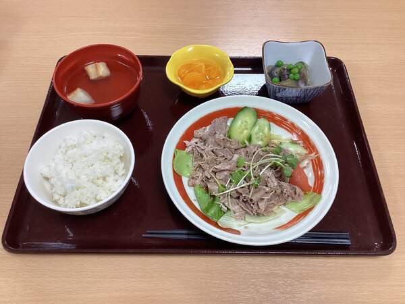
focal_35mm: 31
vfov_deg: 45.4
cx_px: 202
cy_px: 152
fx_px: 363
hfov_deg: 58.4
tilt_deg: -56.0
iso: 80
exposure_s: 1/100
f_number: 2.4
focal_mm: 3.3
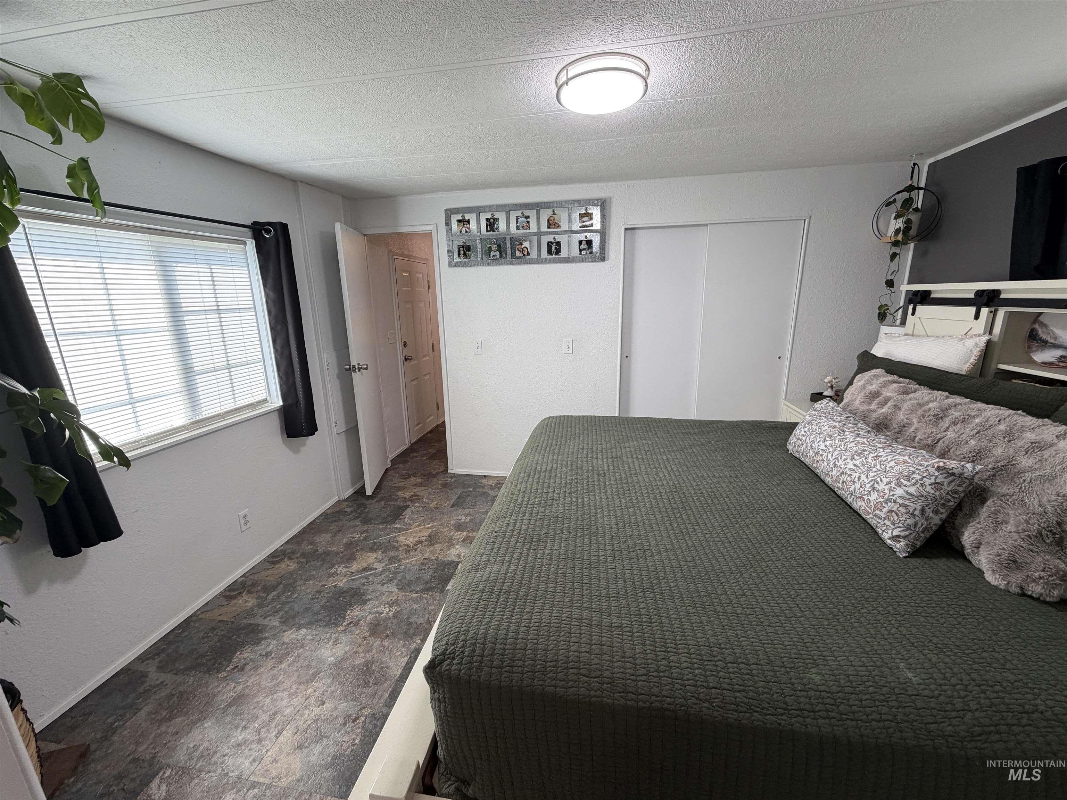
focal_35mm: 14
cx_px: 534
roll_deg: +1.2
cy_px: 400
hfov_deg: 102.1
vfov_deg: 85.7
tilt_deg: -13.6
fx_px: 432
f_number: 2.2
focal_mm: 2.22
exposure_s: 1/121
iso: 160
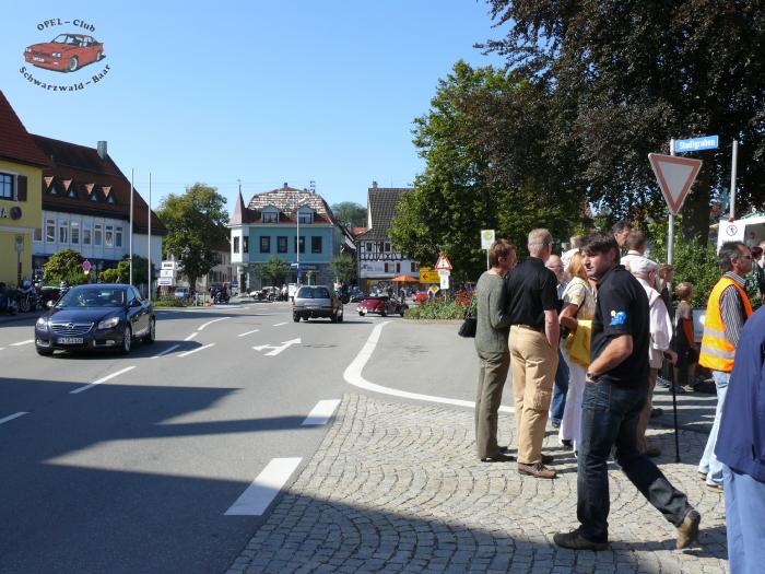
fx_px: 773
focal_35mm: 35
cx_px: 382
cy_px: 287
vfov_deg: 40.7
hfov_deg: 52.6
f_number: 5.6
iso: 100
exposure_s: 1/320
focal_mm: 7.4
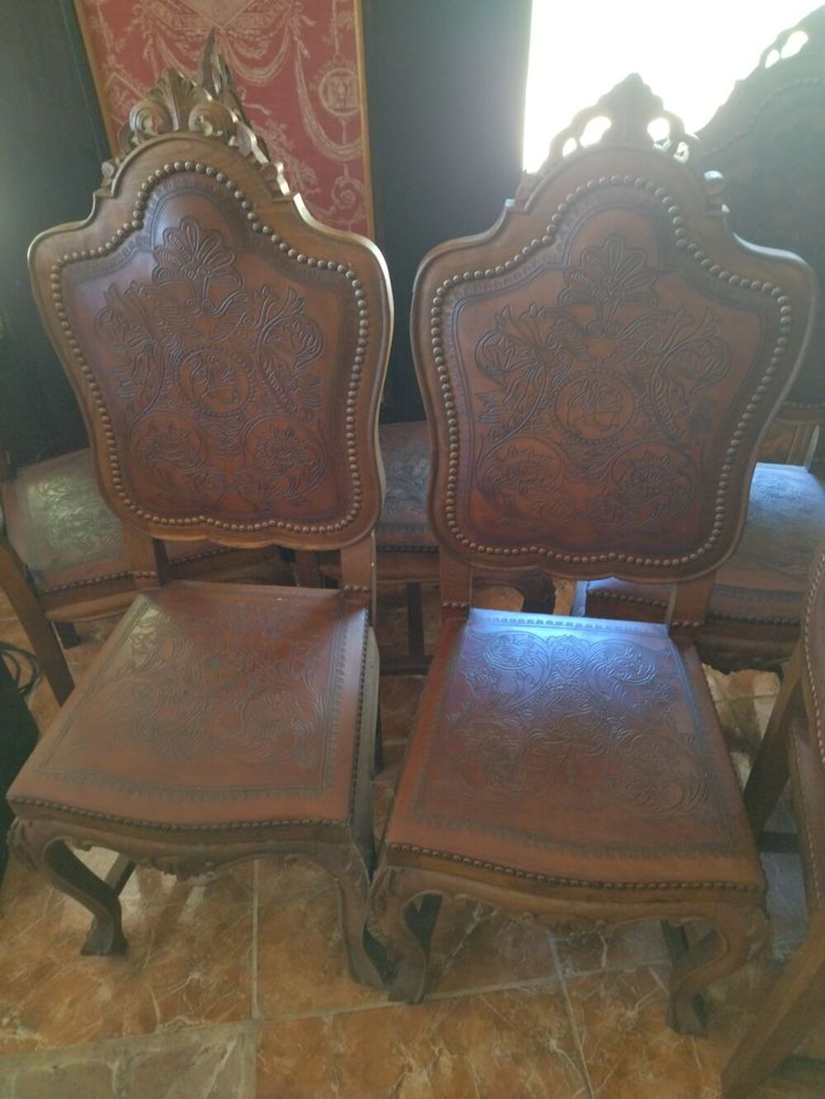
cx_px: 412
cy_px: 550
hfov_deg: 51.4
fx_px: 858
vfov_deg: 65.3
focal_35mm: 27
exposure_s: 1/17
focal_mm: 4.74
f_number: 1.79
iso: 194
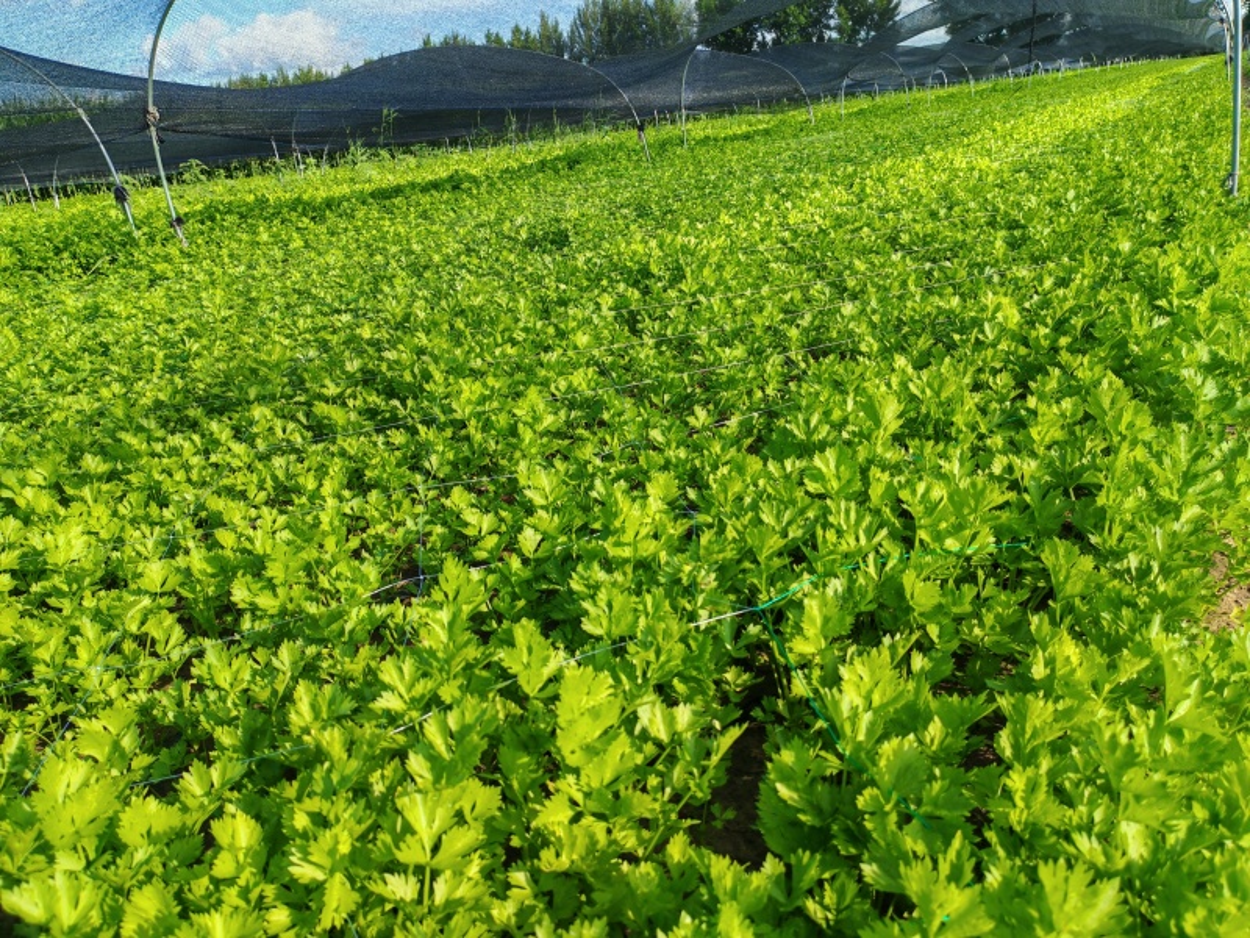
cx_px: 625
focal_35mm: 27
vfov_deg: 51.4
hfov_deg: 65.3
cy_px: 469
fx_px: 975
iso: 50
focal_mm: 5.52
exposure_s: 1/570
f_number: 1.95
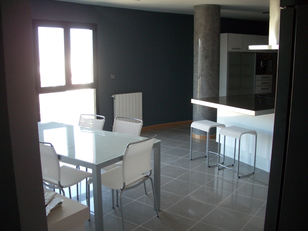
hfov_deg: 52.6
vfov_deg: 40.7
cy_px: 116
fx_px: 311
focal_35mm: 35
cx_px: 154
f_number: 2.6
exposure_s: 1/60
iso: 200
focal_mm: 5.8
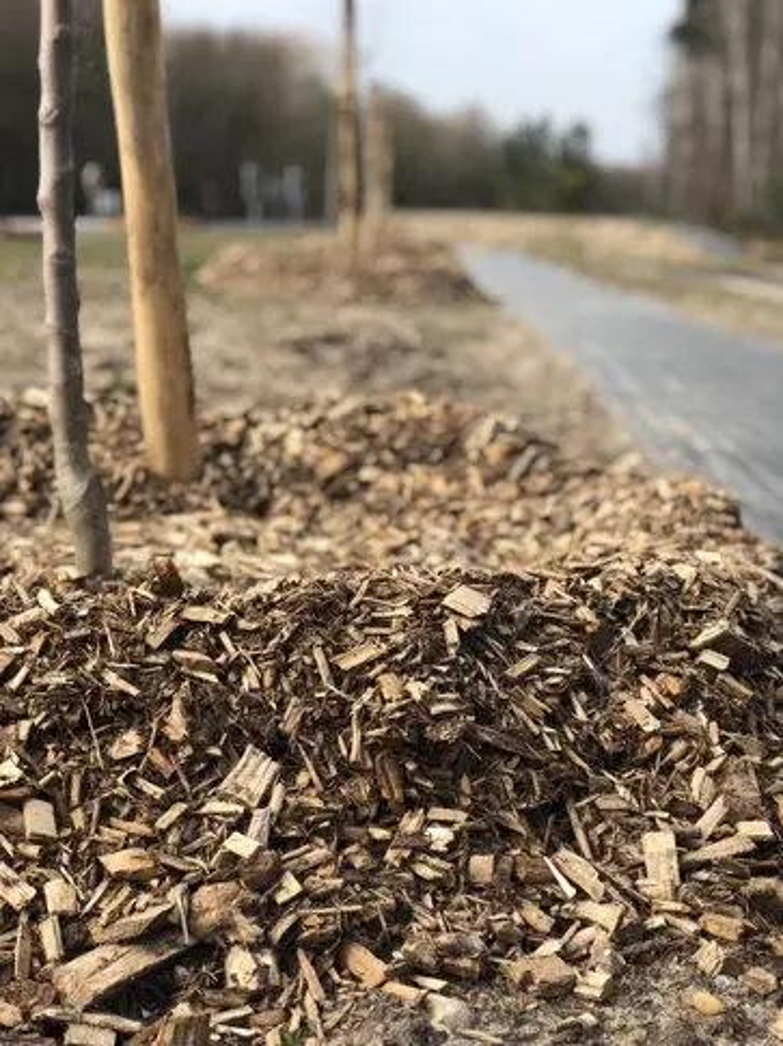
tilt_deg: -8.9
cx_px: 392
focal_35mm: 57
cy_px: 523
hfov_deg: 25.6
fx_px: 1721
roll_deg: -0.5
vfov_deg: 33.8
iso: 20
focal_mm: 6.6
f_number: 2.8
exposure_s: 1/284
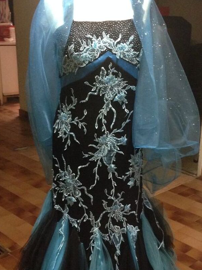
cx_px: 122
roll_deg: -1.5
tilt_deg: -16.4
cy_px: 155
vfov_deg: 34.9
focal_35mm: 55
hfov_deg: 26.5
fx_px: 428
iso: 400
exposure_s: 1/15
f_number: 2.4
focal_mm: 4.12
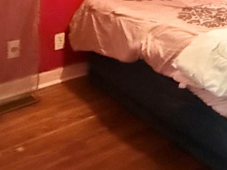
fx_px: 413
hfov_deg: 26.9
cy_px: -79
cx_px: 278
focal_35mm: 63
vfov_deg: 20.3
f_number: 2.2
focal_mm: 2.22
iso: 1250
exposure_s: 1/60
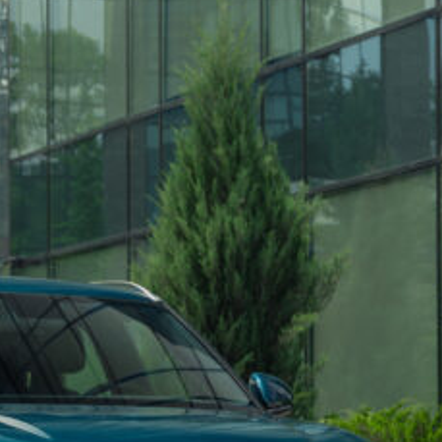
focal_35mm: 169
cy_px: 423
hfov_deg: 10.4
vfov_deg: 10.3
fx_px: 2435
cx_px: 201
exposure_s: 1/320
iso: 100
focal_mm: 59.2
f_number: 5.6
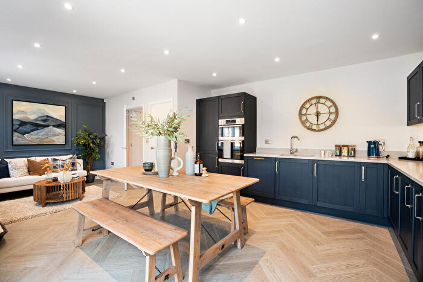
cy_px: 141
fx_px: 188
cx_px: 212
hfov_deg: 96.7
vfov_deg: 73.8
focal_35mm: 16
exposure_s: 1/10
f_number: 7.1
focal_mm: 16
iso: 200
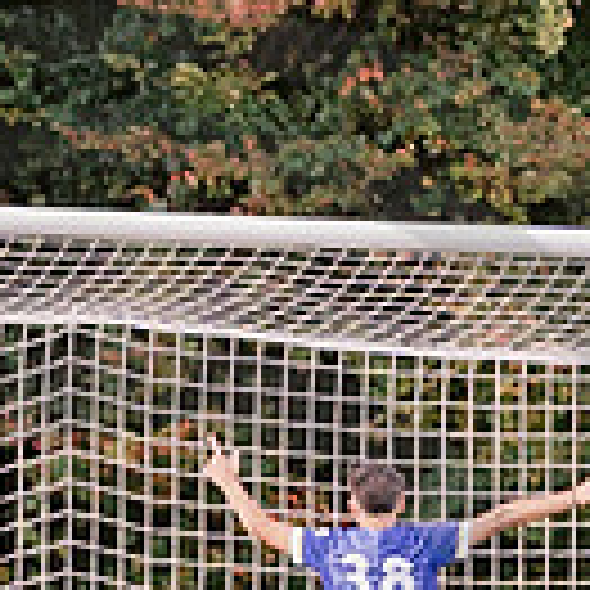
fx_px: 21231
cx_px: 109
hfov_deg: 1.6
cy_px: 364
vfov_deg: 1.6
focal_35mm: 1101
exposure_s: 1/125
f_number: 3.2
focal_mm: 90
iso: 640
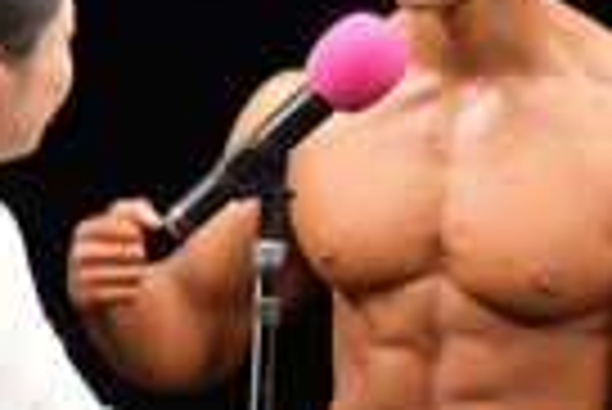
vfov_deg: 0.9
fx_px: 27586
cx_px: 853
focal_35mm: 1621
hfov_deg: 1.3
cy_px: 482
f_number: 5.6
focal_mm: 190
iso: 3200
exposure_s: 1/400
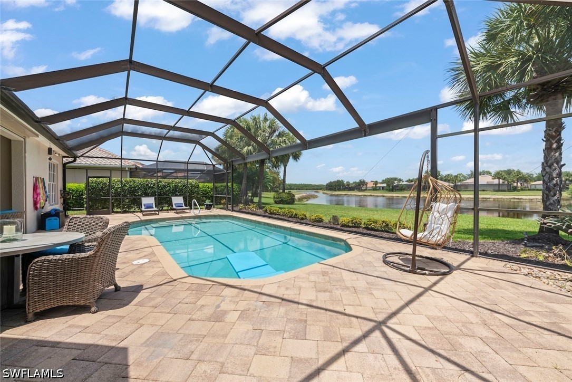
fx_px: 222
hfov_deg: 104.2
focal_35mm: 14
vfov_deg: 81.2
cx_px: 286
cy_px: 191
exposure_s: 1/125
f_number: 11
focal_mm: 14
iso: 400
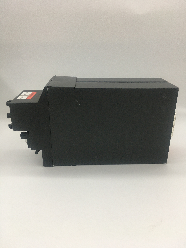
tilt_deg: -18.5
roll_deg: -1.5
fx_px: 208
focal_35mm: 29
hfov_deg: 48.2
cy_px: 124
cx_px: 93
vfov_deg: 61.7
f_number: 2.2
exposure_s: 1/33
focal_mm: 4.15
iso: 64
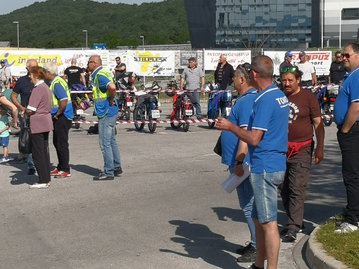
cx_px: 180
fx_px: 1027
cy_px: 134
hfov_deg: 19.8
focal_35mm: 99
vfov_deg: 14.9
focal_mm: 3.95
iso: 50
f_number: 1.6
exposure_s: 1/3247
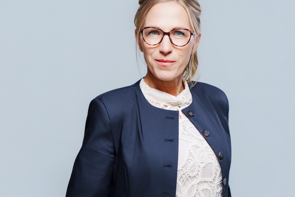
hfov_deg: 19.5
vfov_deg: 13.0
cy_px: 91
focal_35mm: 105
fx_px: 860
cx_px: 158
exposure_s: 1/400
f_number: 4
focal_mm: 90
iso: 100
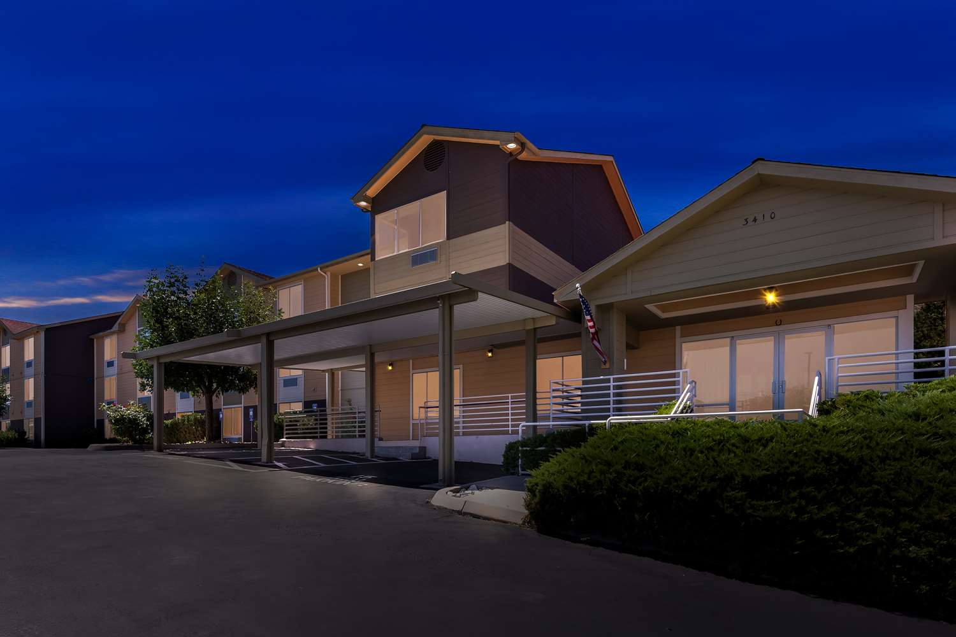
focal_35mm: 14
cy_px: 318
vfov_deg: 81.2
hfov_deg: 104.3
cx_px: 478
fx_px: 372
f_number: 8
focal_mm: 14
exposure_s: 1/125
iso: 200
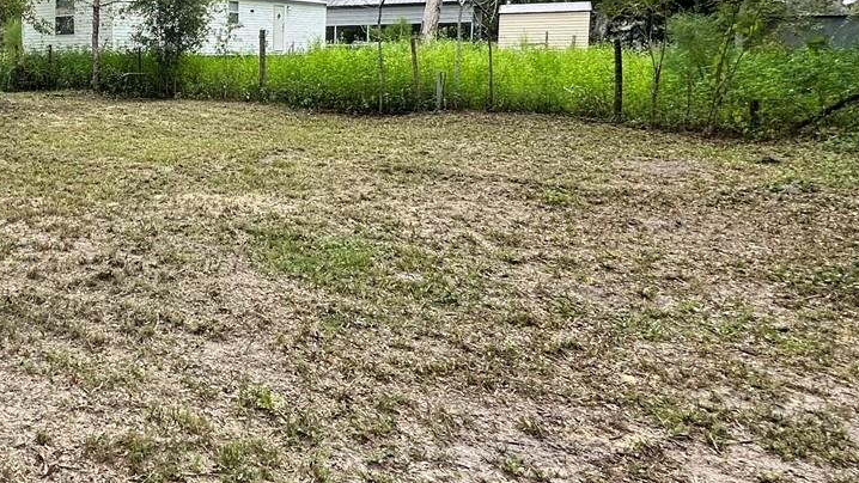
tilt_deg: -5.1
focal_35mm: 34
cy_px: 130
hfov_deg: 49.1
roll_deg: +0.4
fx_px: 774
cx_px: 29
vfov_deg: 34.1
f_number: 2.2
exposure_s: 1/739
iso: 40
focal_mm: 2.22
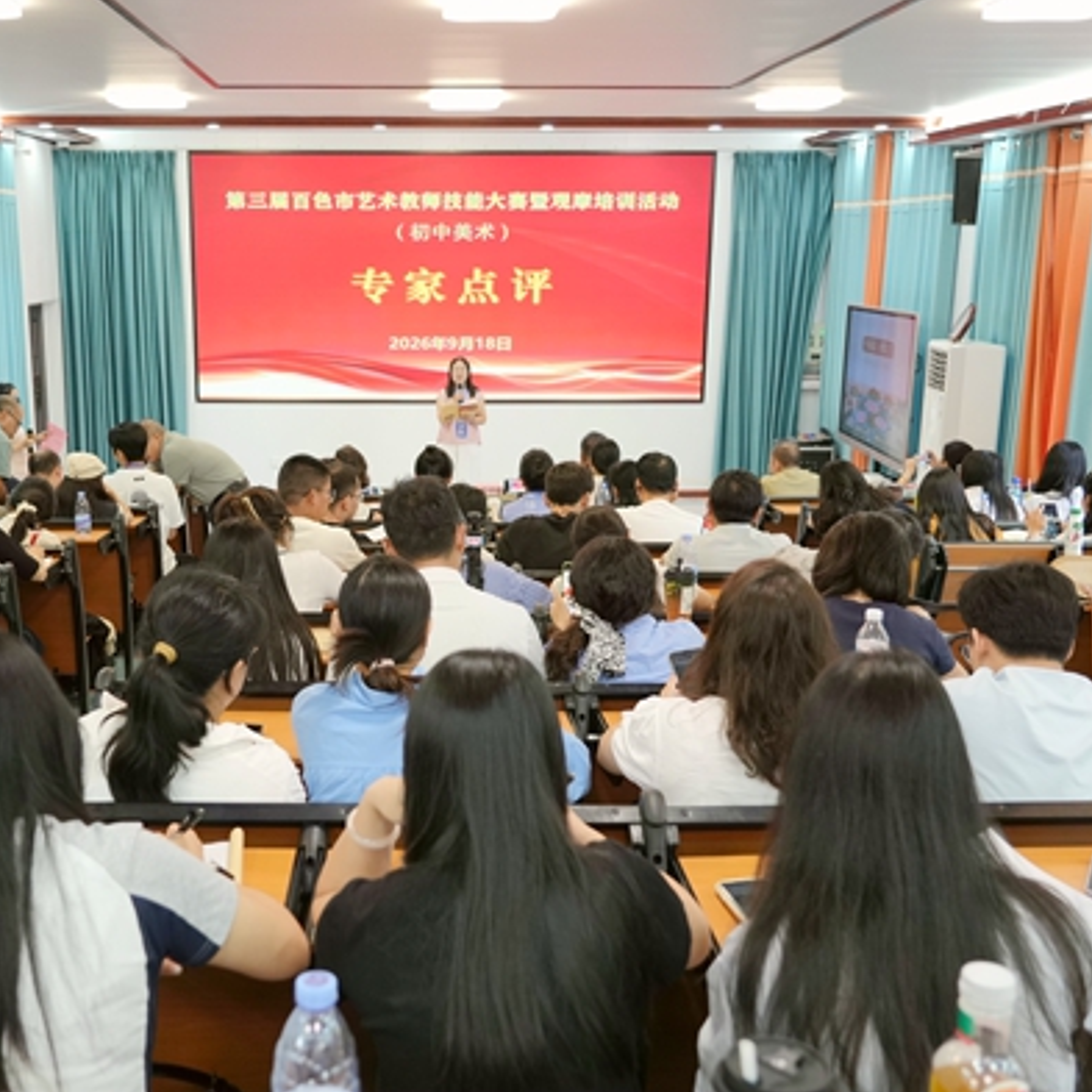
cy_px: 539
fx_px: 1249
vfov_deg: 47.2
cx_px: 403
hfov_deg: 46.8
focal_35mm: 35
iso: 1600
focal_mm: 27
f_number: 4
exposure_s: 1/160
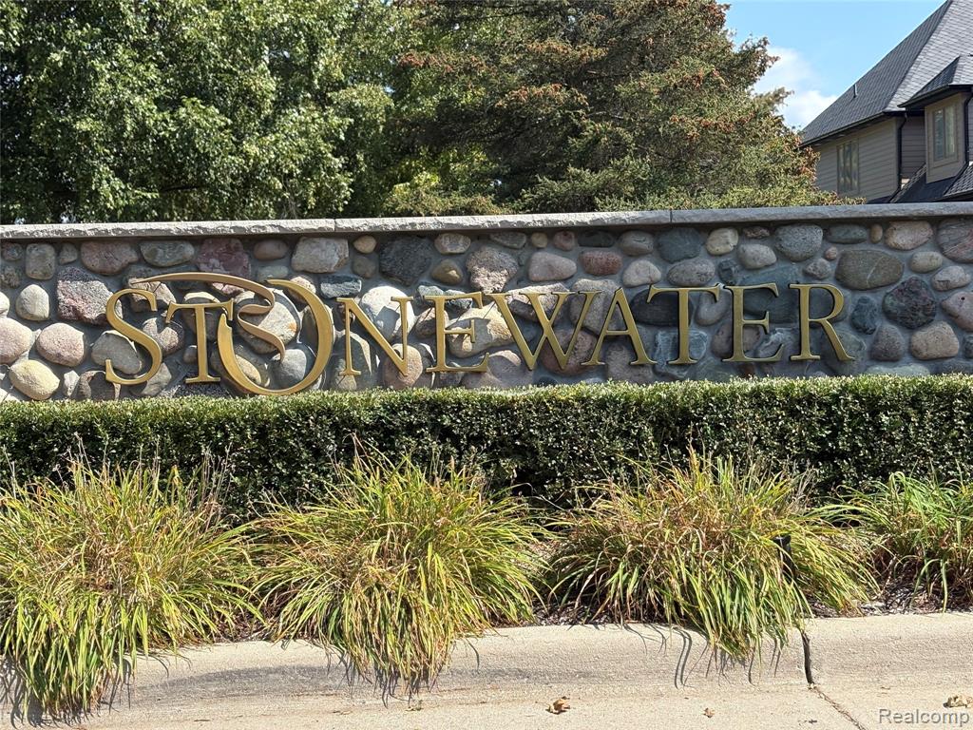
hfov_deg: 36.8
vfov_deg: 28.0
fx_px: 1462
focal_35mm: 52
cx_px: 486
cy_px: 365
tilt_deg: -0.4
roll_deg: +1.8
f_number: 1.6
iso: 50
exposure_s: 1/1667
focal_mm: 5.96
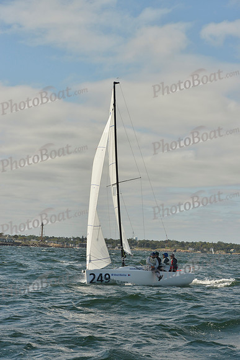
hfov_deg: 18.2
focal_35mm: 75
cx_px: 120
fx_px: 749
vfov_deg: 27.0
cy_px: 180
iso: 400
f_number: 10
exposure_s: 1/1600
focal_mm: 75
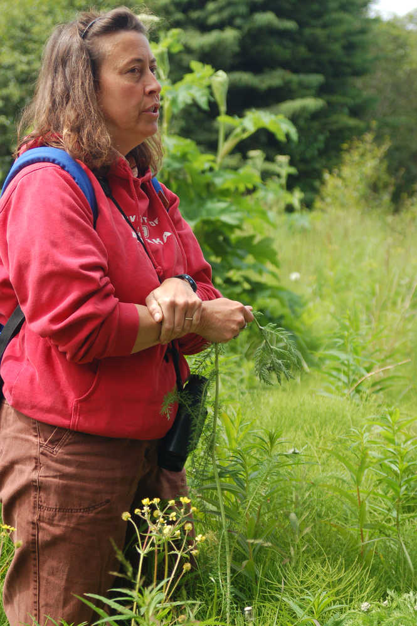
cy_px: 313
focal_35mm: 105
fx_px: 1827
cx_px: 208
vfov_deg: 19.5
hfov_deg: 13.0
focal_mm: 70
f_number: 5
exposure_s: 1/800
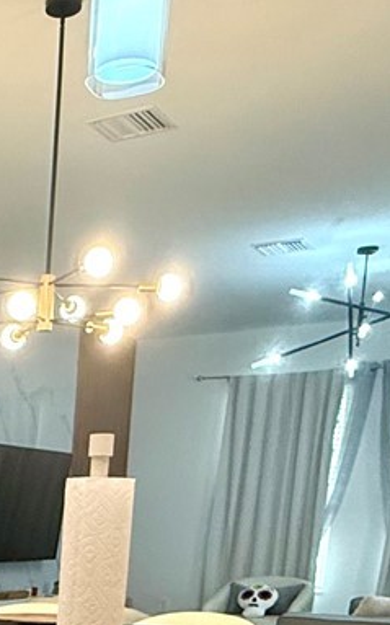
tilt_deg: -14.2
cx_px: -165
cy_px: 791
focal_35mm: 62
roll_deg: -1.5
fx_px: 1056
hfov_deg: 18.9
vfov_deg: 27.9
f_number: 2.2
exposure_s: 1/120
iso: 200
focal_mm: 2.22
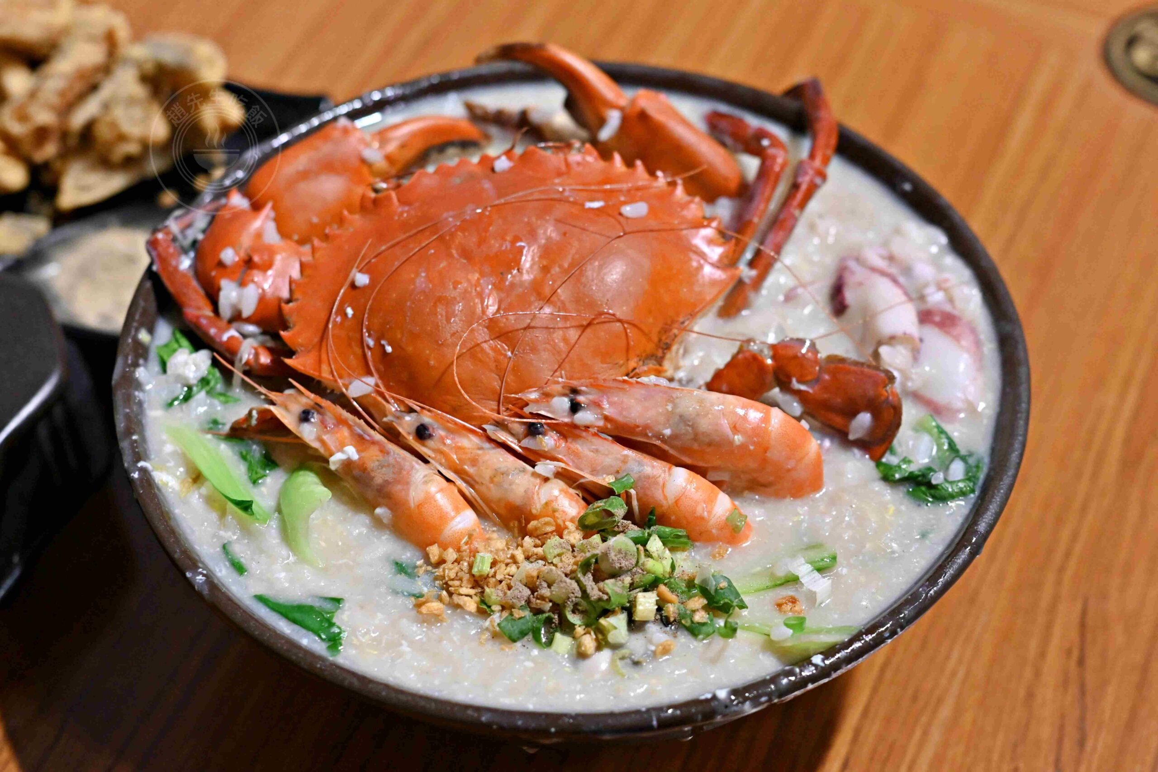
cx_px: 579
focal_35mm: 75
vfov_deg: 18.2
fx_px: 2412
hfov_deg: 27.0
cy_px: 386
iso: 1400
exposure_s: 1/250
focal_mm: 50
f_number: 3.2
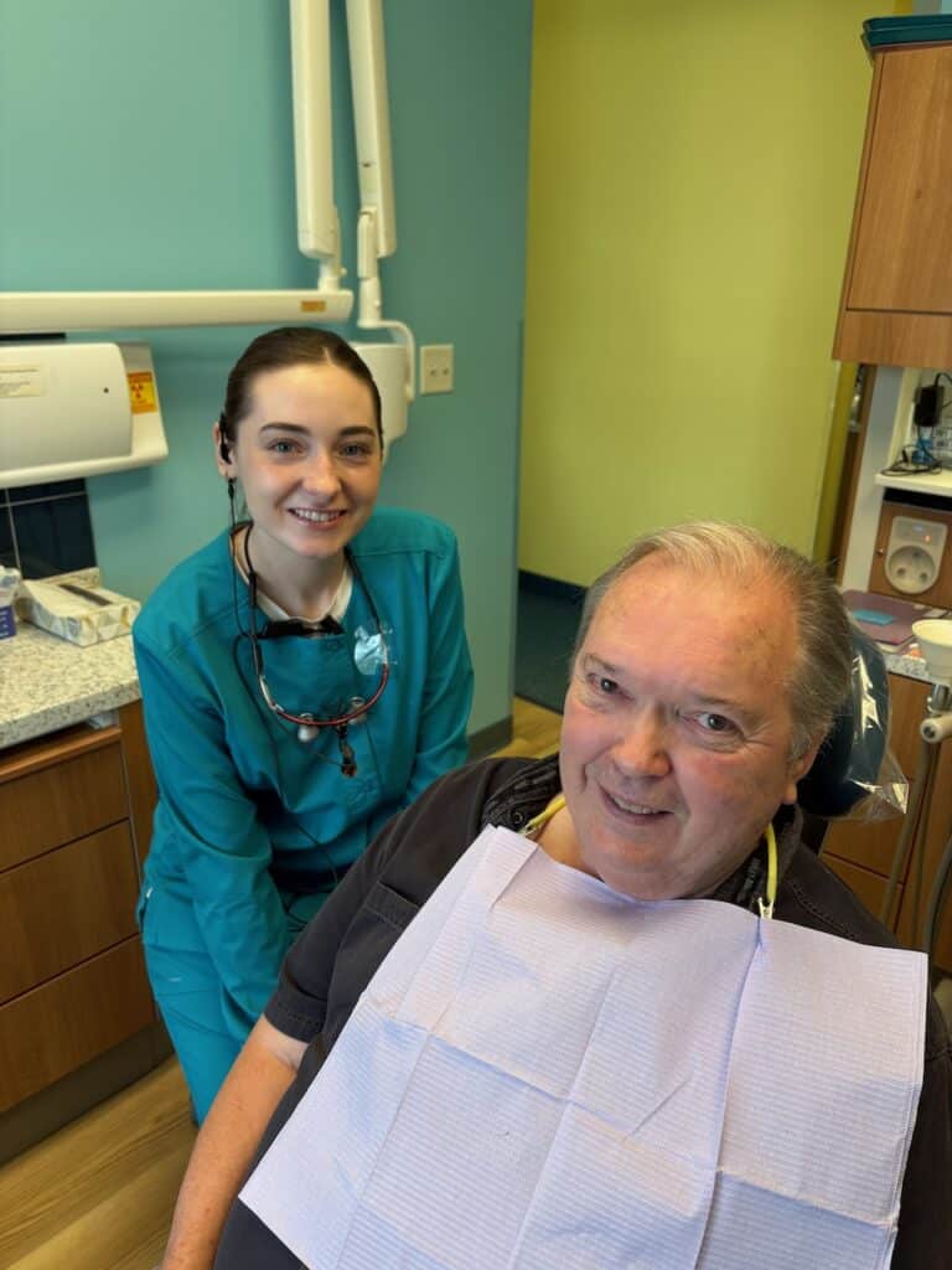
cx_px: 476
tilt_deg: -20.8
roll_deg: -1.0
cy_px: 635
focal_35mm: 26
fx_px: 953
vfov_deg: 67.3
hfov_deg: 53.1
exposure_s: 1/120
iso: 80
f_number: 1.6
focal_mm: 5.96
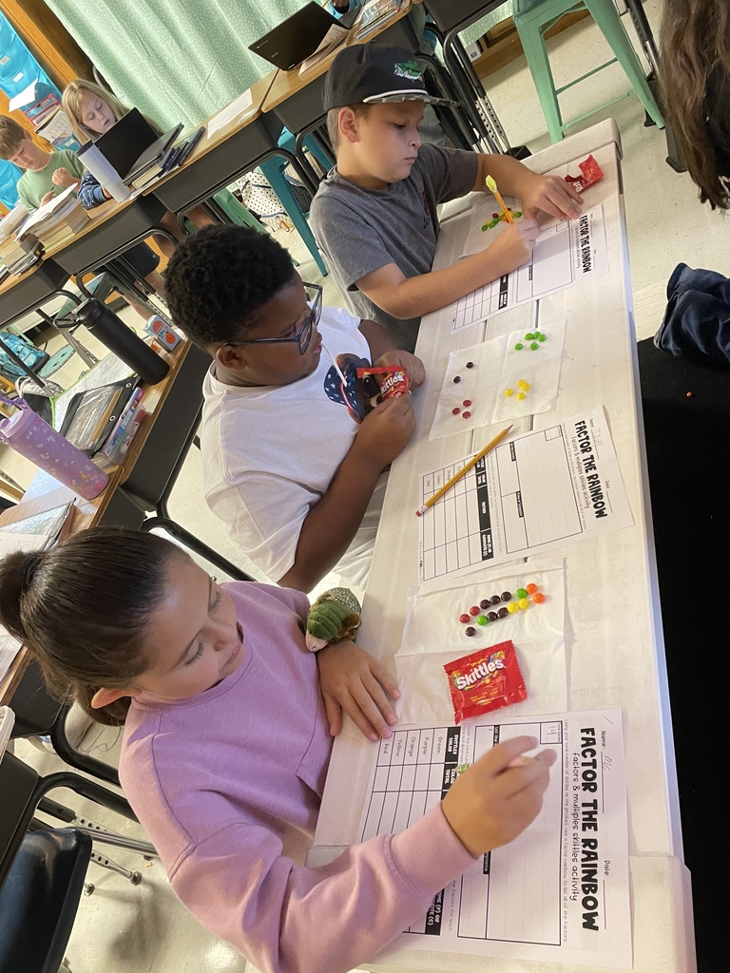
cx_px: 365
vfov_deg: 67.3
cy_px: 486
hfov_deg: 53.1
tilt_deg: -33.8
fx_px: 731
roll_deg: +42.4
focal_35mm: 26
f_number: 1.6
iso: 400
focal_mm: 4.2
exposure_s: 1/60
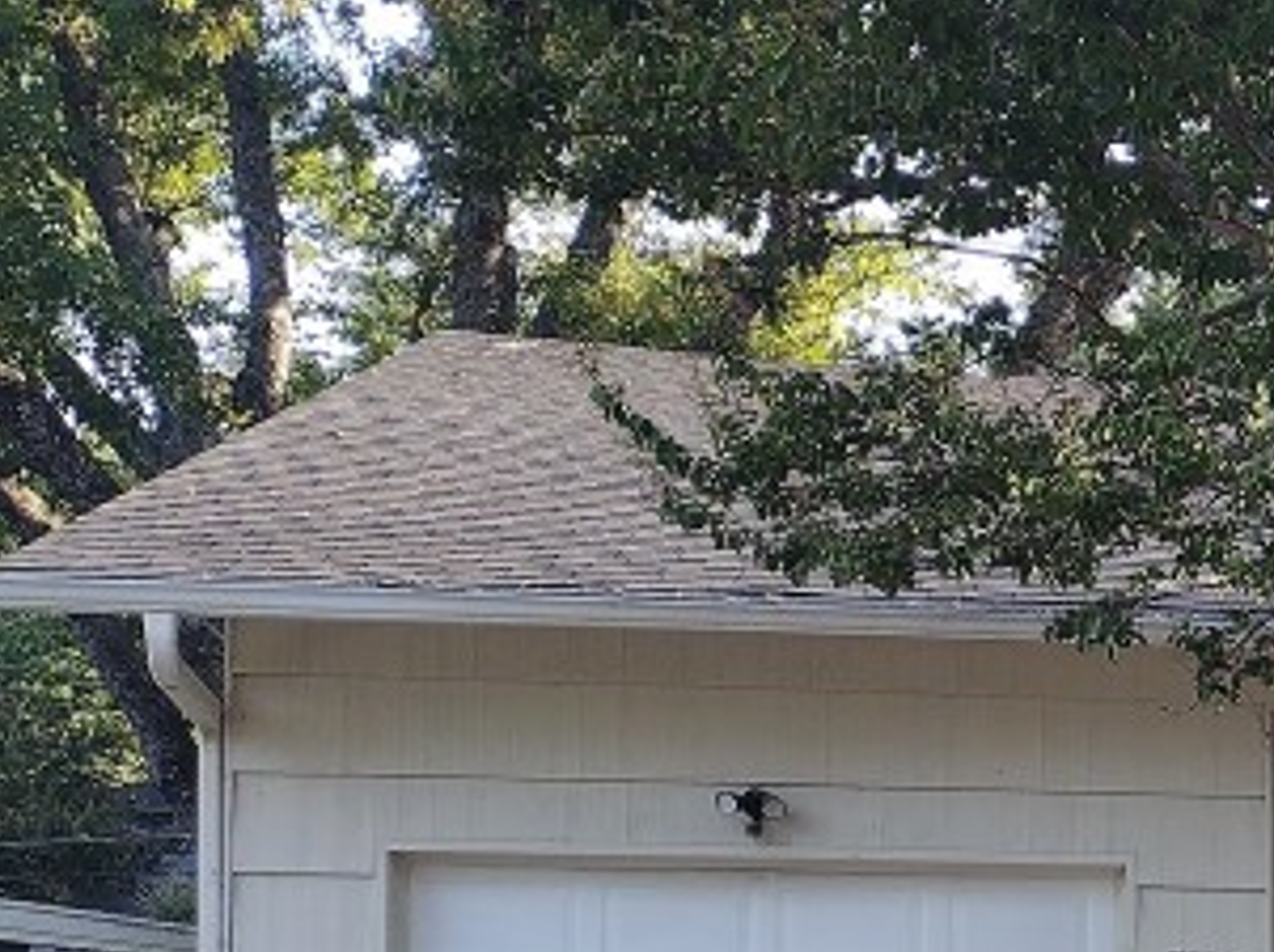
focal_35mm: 92
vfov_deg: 15.4
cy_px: 1168
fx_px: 3382
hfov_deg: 18.9
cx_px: 1875
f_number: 1.7
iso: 100
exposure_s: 1/246
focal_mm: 4.71
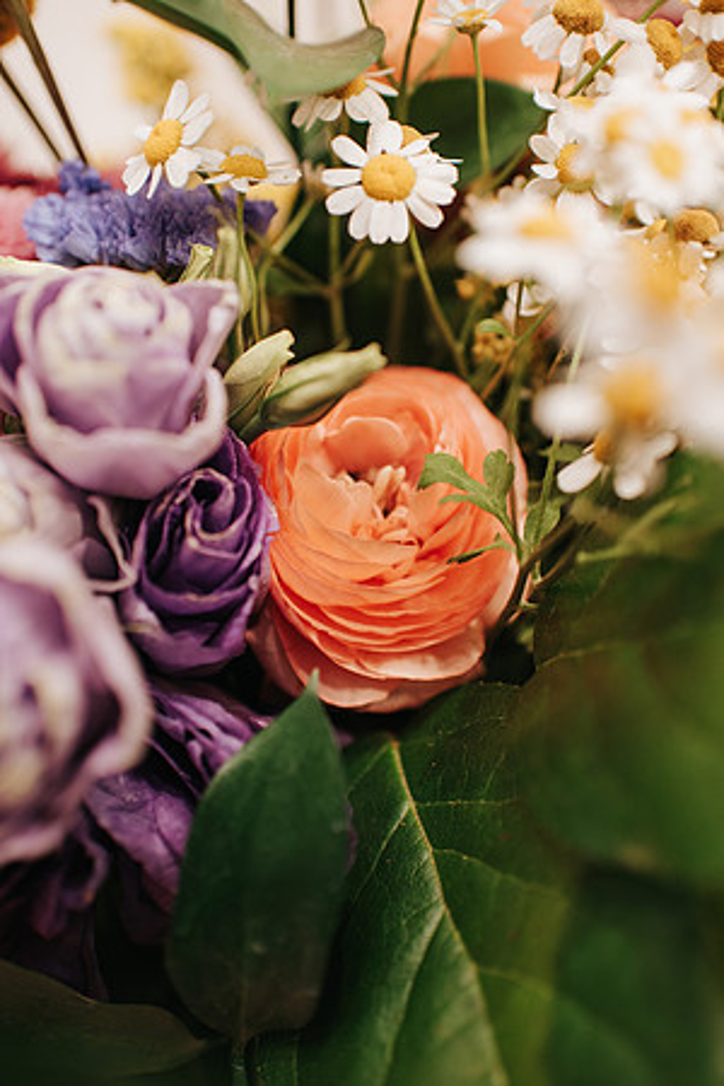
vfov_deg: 54.4
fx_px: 1056
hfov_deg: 37.9
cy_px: 543
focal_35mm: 35
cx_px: 362
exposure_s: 1/125
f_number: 2.8
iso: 1000
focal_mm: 35
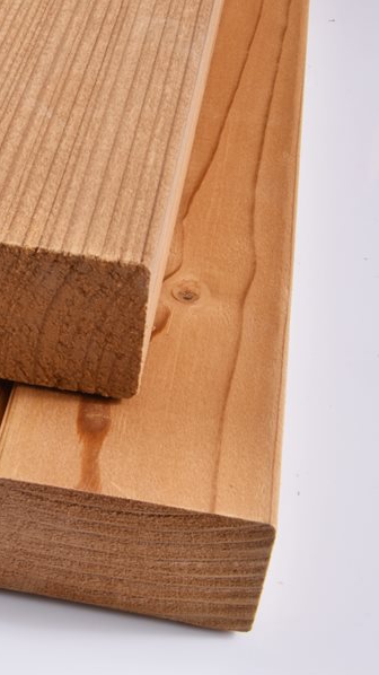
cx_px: 14
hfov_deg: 16.7
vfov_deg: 29.8
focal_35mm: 71
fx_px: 1270
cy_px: 338
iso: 125
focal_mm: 30
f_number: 29
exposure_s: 1/1.6
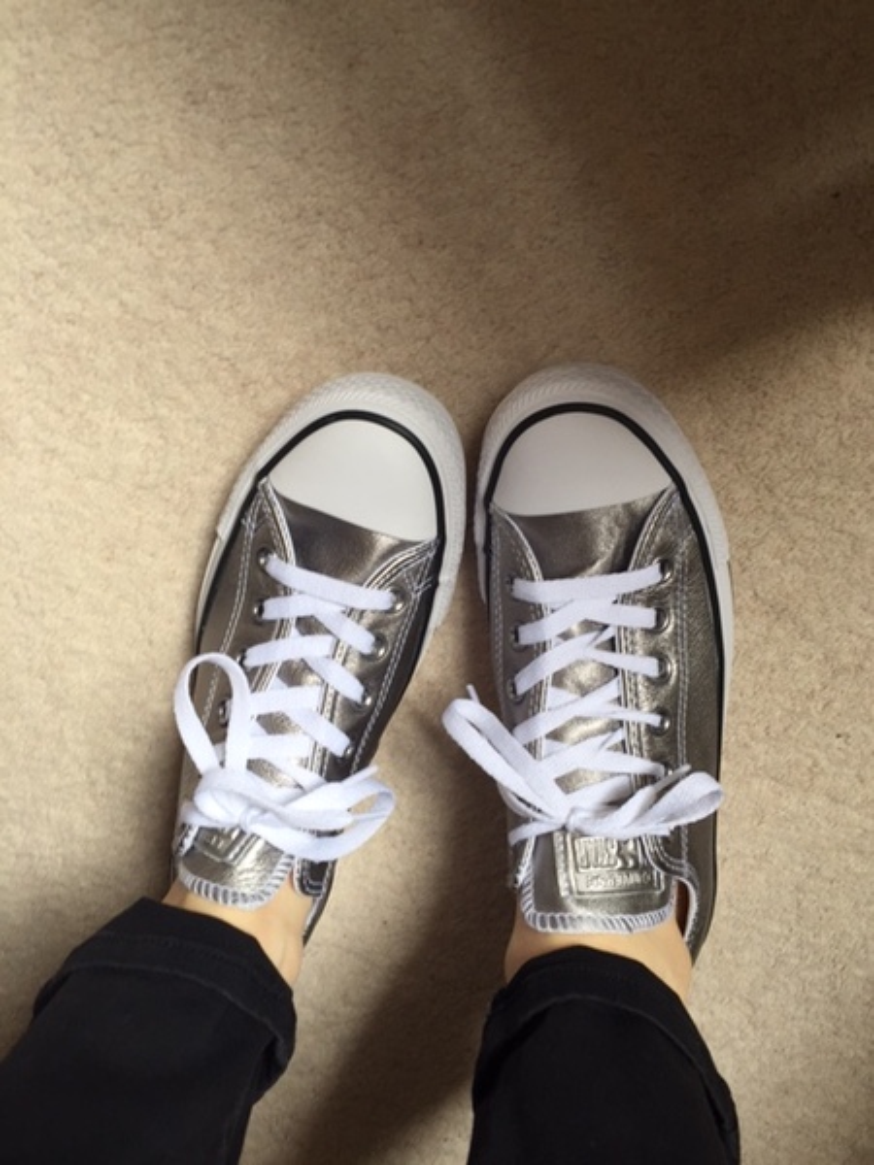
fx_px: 976
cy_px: 582
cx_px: 437
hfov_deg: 48.2
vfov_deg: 61.7
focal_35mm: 29
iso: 40
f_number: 2.2
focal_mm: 4.15
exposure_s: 1/50
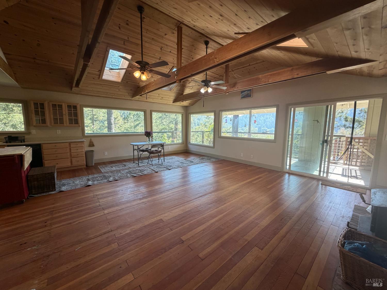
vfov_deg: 85.7
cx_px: 194
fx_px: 157
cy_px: 145
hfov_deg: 102.1
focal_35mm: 14
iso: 160
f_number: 2.2
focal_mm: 2.22
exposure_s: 1/120
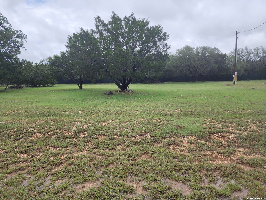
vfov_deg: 58.9
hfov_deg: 73.9
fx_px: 177
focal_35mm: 23
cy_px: 100
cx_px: 133
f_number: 1.8
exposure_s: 1/756
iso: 12
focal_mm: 6.4
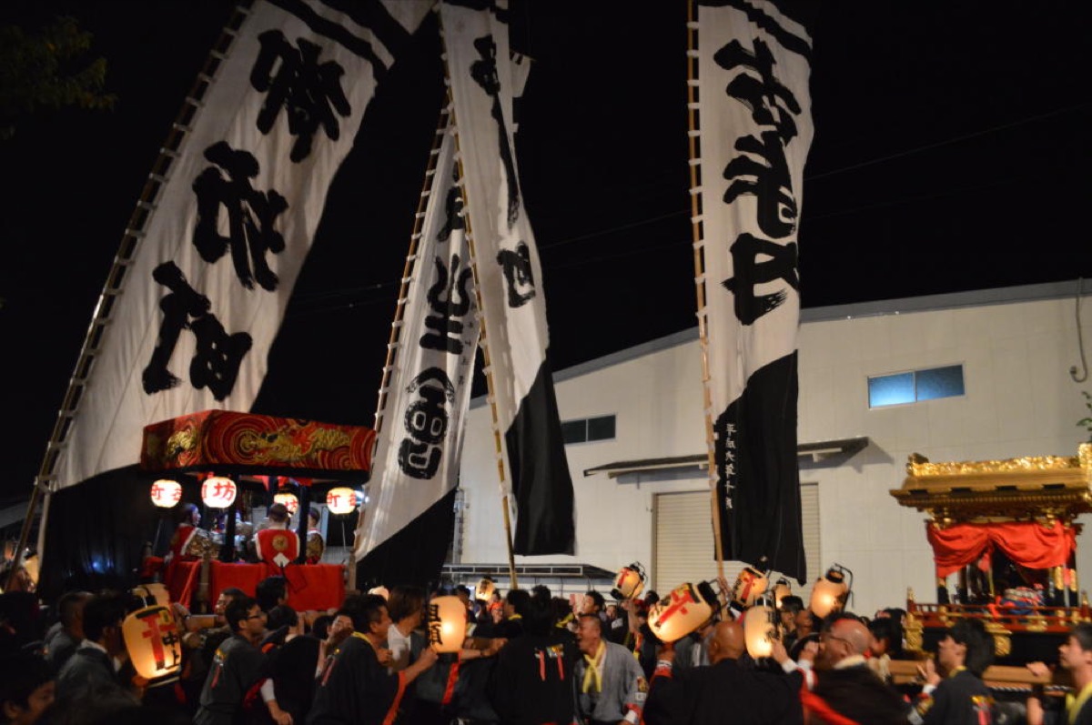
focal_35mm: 27
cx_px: 546
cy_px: 362
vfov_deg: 47.8
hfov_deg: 67.4
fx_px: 818
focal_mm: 18
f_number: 3.5
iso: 3200
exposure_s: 1/30
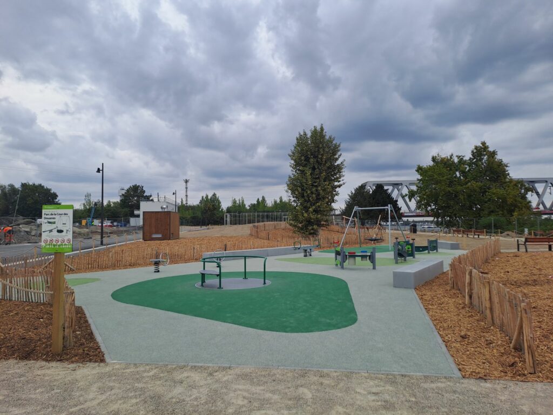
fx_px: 399
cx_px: 276
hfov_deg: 69.4
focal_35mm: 25
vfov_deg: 54.9
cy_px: 208
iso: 32
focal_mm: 4.65
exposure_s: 1/638
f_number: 1.8
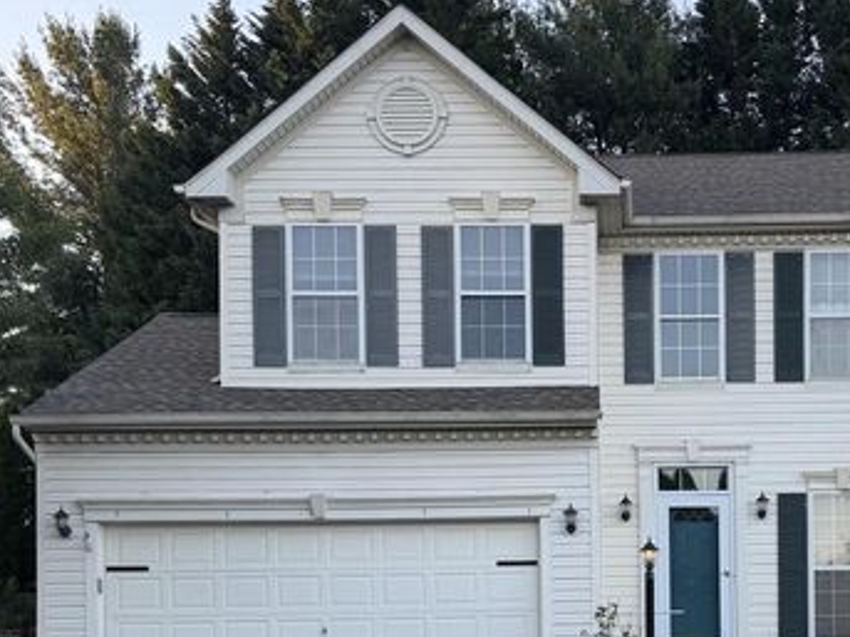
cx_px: 600
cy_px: 418
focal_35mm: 35
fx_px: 859
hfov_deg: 51.2
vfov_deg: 40.2
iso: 80
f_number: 1.78
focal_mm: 6.76
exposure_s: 1/514
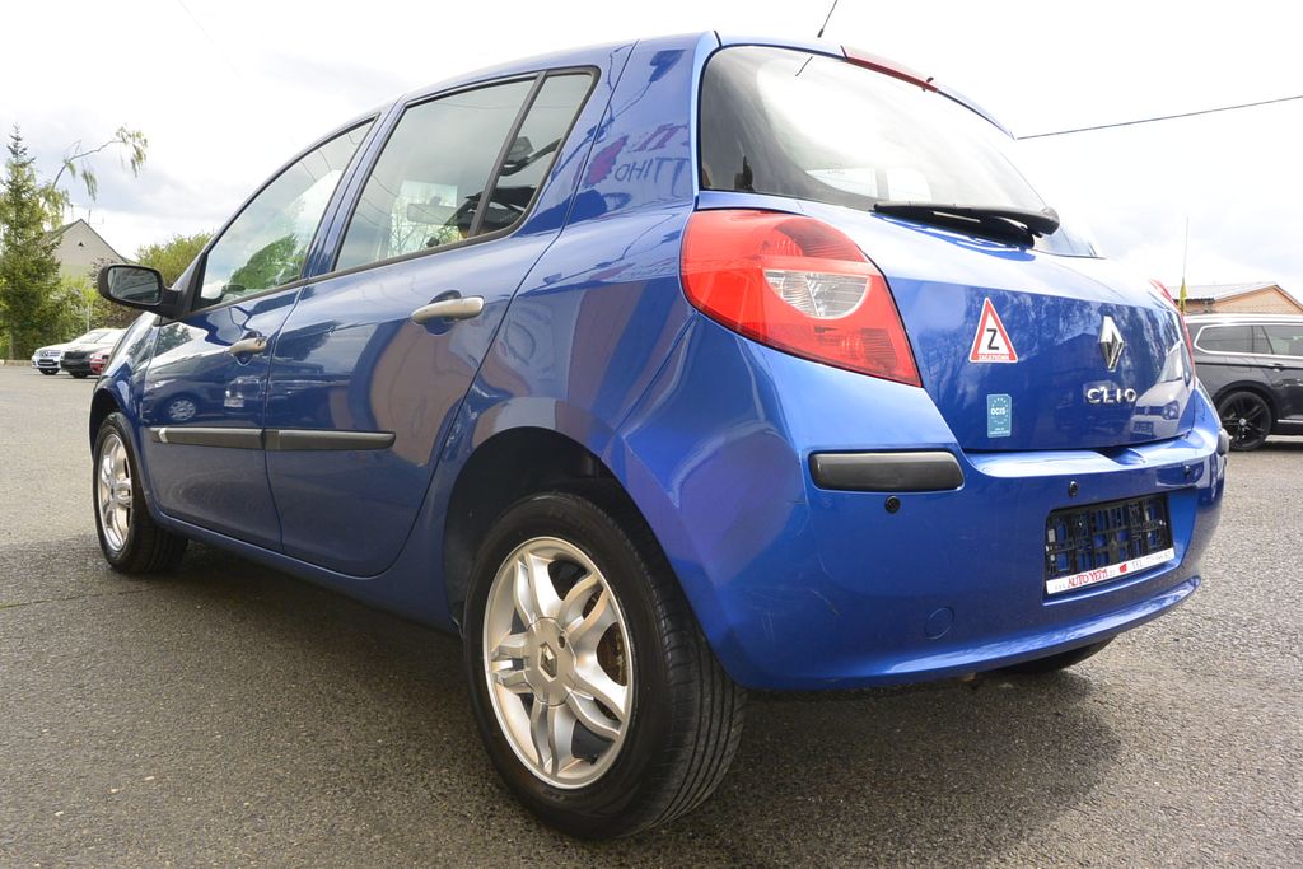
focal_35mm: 27
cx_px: 652
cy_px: 434
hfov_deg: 67.4
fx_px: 977
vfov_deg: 47.9
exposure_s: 1/250
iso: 160
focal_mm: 10
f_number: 6.3
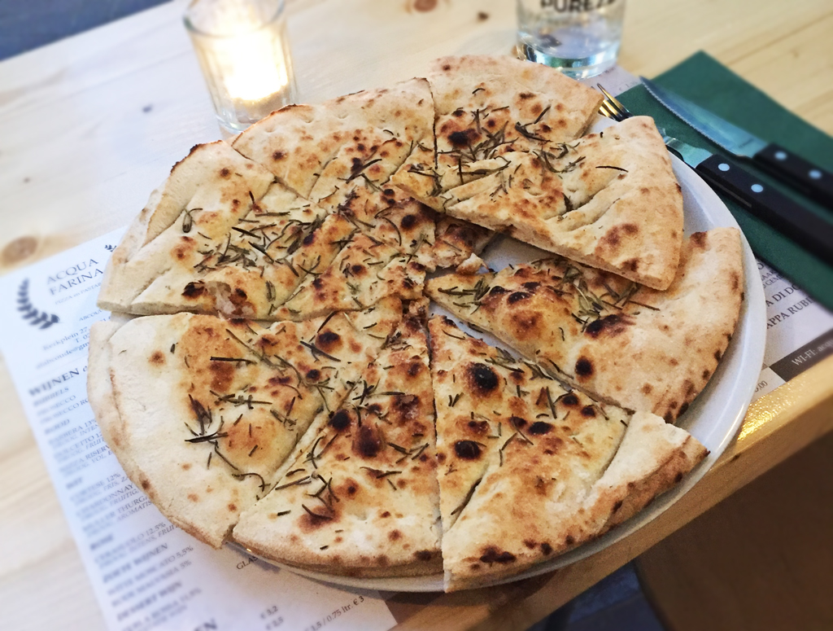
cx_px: 416
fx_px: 700
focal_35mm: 29
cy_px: 316
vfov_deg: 48.5
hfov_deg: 61.5
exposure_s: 1/17
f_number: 2.2
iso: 400
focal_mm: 4.15
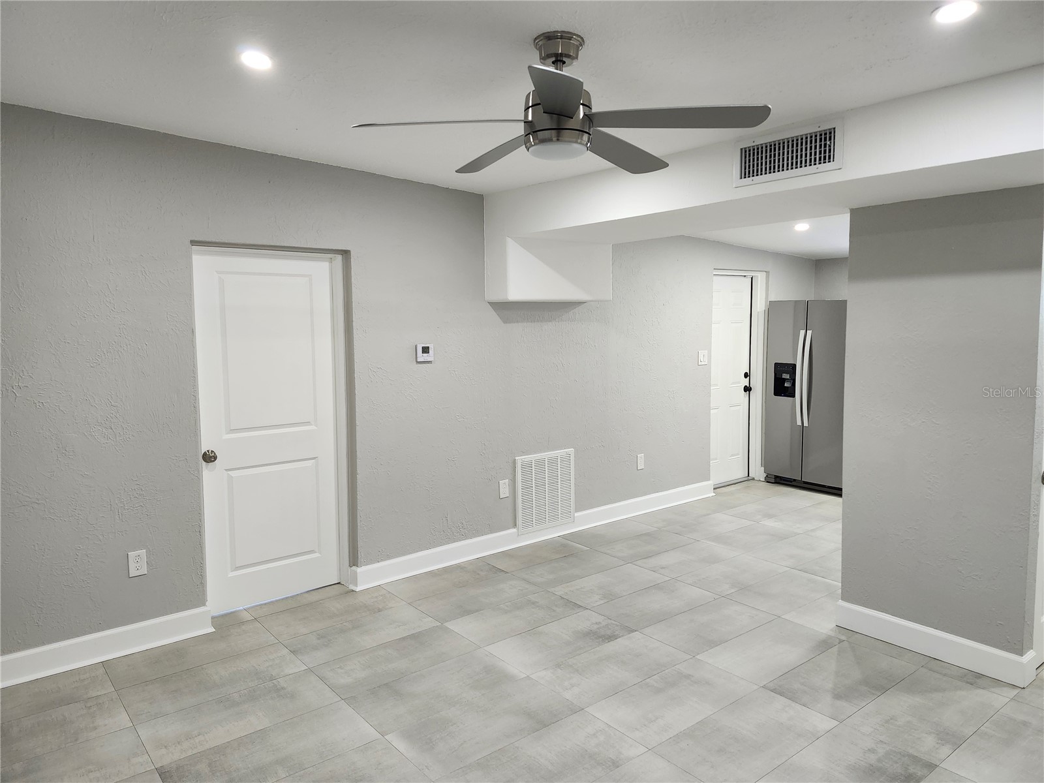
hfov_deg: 73.9
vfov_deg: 58.9
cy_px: 392
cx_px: 522
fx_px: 694
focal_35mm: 23
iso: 400
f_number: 1.8
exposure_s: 1/120
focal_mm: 5.54
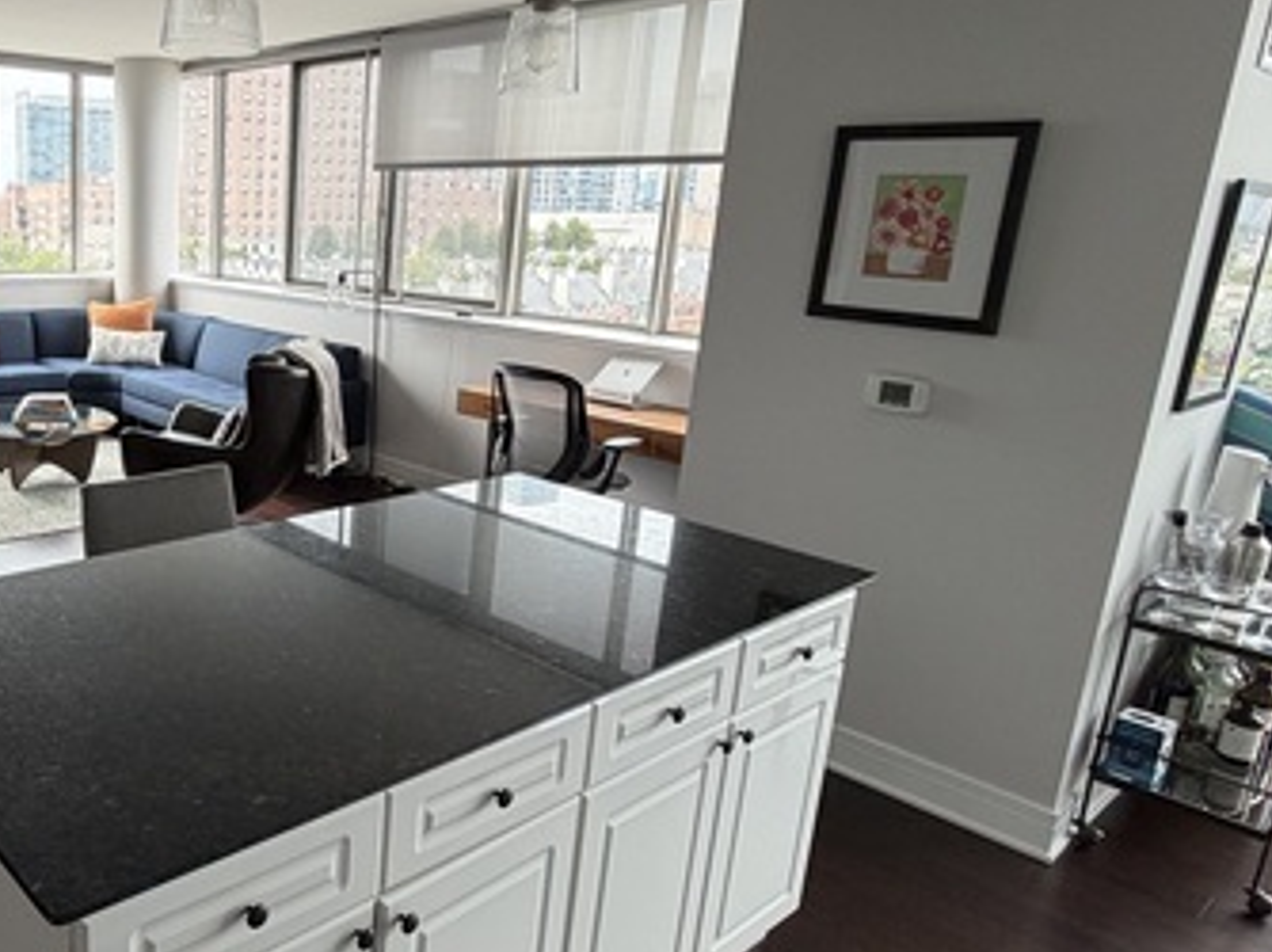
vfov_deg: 49.6
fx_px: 1028
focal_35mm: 28
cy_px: 442
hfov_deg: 57.4
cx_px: 208
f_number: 2.2
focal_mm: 2.22
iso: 125
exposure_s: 1/121
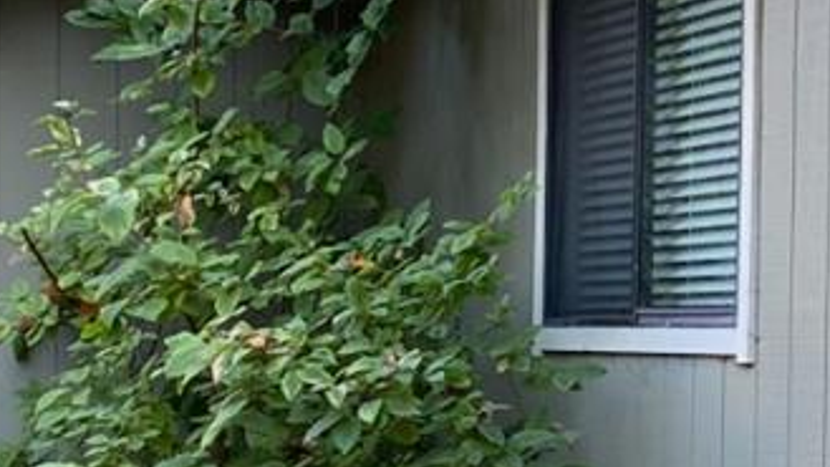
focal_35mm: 129
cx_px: 722
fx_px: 2839
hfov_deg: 16.4
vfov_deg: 9.4
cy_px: 439
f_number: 1.8
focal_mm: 4.25
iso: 50
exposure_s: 1/122
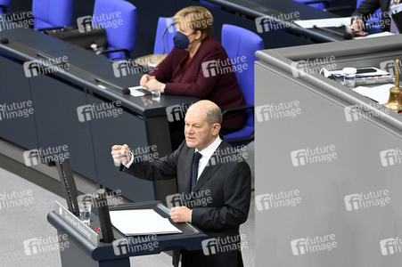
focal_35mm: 240
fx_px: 2678
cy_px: 134
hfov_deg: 8.6
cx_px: 201
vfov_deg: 5.7
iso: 8000
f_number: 5.6
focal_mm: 240
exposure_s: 1/250
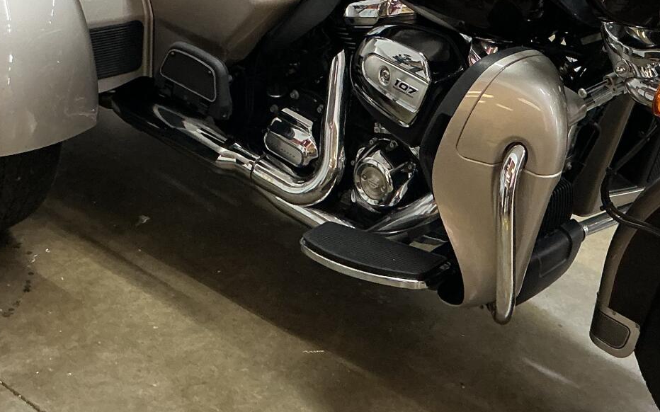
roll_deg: -5.1
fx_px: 1187
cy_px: -26
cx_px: 431
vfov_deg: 19.0
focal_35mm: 66
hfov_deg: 30.9
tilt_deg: -19.9
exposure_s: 1/50
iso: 100
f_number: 1.8
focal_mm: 3
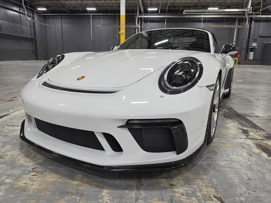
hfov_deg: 73.9
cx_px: 136
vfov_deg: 58.9
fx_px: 180
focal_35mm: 23
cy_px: 102
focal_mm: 6.3
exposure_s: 1/120
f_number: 1.7
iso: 200
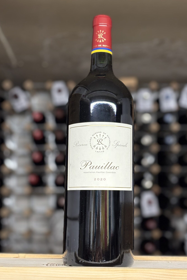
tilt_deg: +6.7
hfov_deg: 24.6
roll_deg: +0.2
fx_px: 428
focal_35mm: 55
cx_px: 99
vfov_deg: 36.2
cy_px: 139
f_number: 1.6
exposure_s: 1/33
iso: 125
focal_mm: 5.96
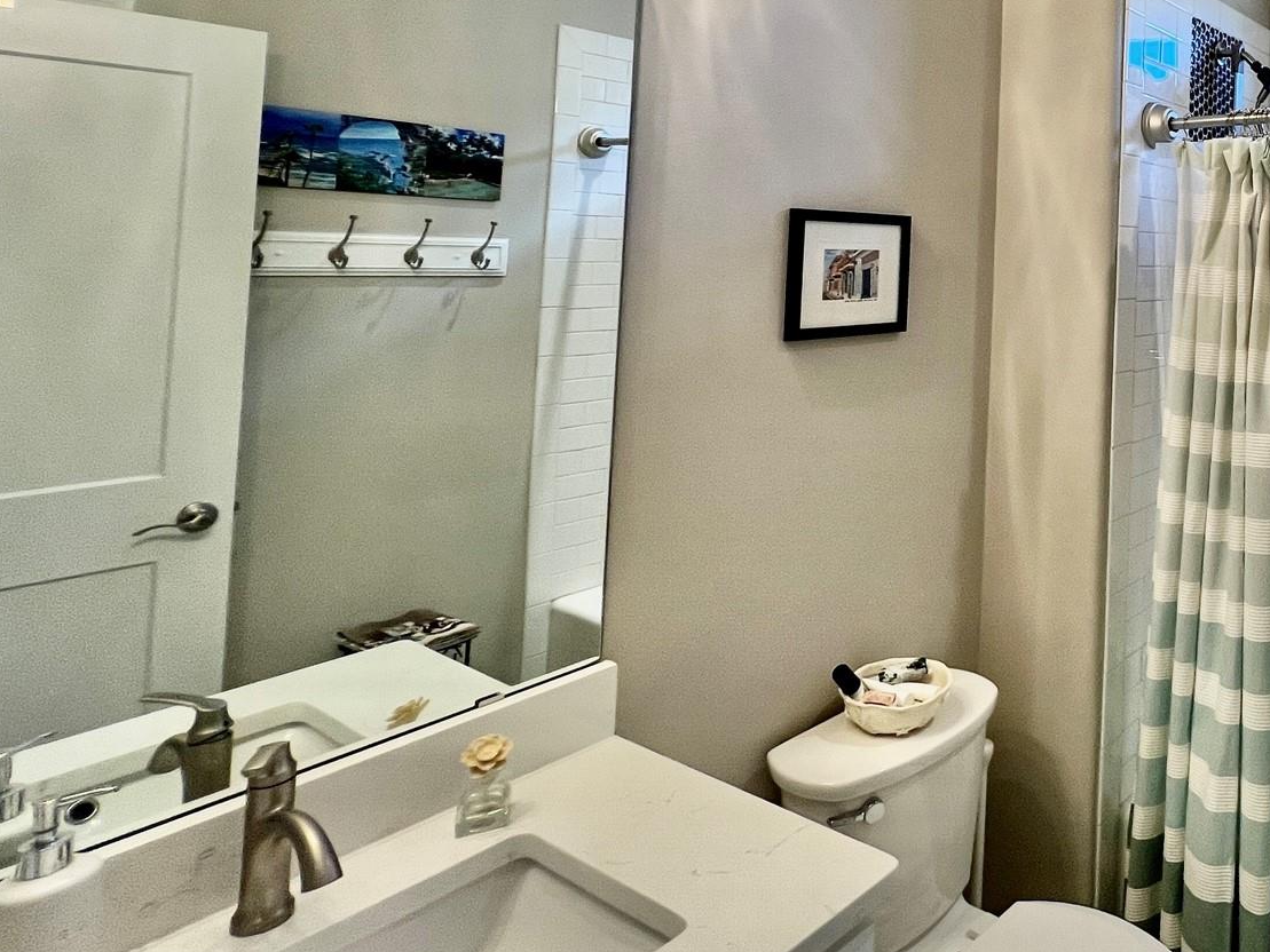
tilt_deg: +2.3
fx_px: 881
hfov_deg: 59.7
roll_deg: -2.2
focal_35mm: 24
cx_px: 1166
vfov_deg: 53.6
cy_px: 212
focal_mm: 1.57
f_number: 1.8
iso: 100
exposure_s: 1/120
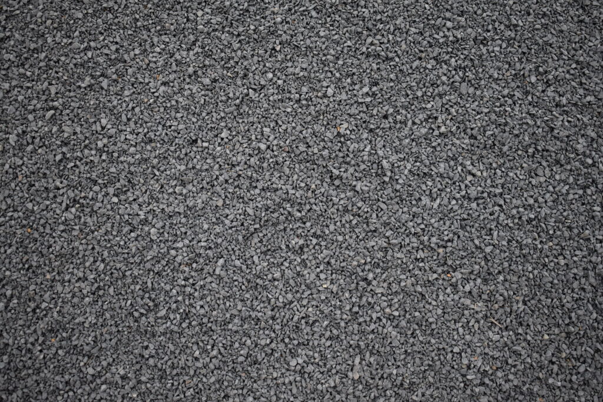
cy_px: 201
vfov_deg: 29.0
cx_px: 302
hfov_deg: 42.3
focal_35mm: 46
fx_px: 779
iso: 640
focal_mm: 31
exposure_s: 1/250
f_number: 4.2
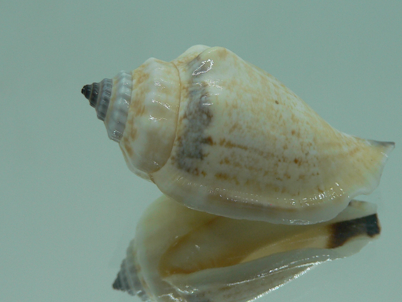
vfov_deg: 28.0
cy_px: 160
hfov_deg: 36.7
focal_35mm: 52
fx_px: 604
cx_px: 238
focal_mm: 4.6
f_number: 2.8
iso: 80
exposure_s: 1/80
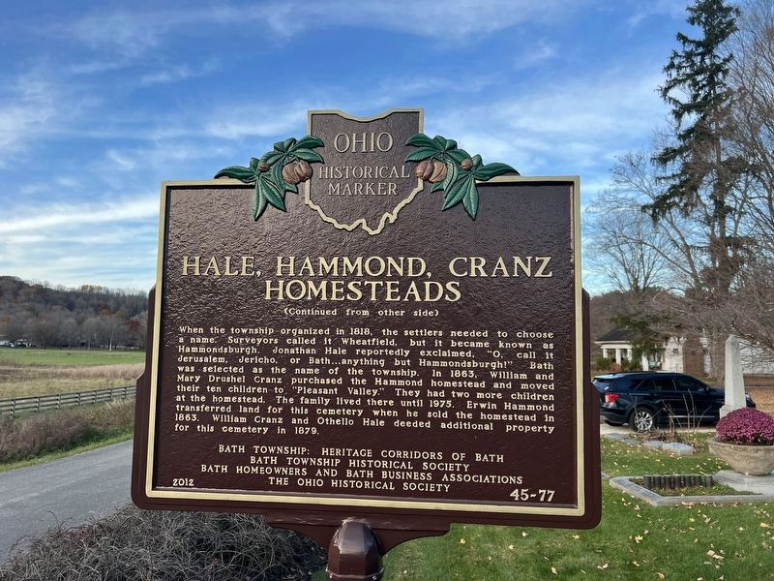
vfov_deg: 53.1
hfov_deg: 67.3
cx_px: 387
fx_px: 581
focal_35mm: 26
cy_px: 290
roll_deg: -0.5
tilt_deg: +6.0
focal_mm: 5.7
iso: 50
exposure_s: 1/982
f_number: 1.5
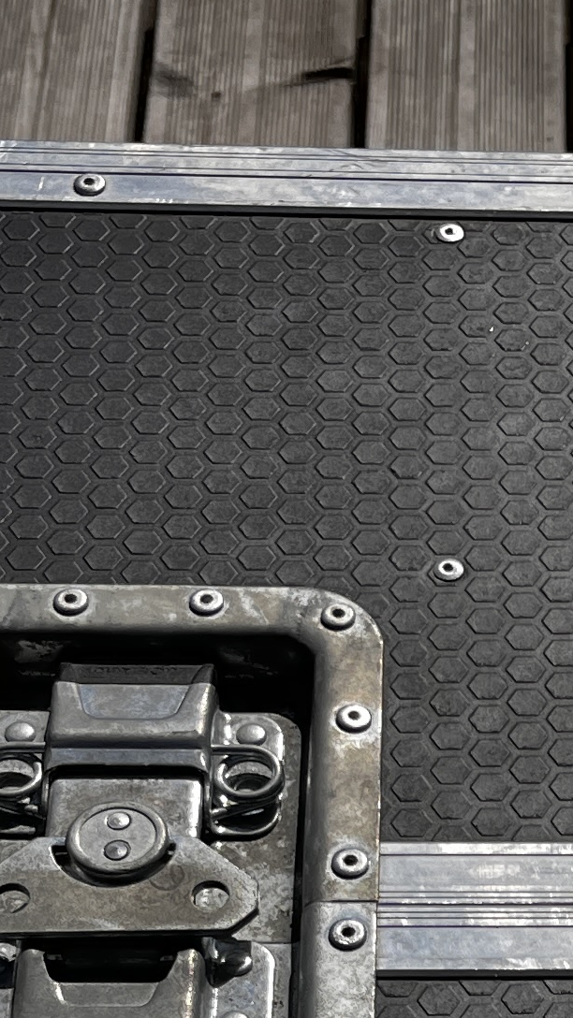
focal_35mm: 105
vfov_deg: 19.2
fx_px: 2836
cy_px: 1216
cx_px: 793
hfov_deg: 11.2
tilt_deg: -56.6
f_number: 1.6
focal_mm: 5.1
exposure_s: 1/7874
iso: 50
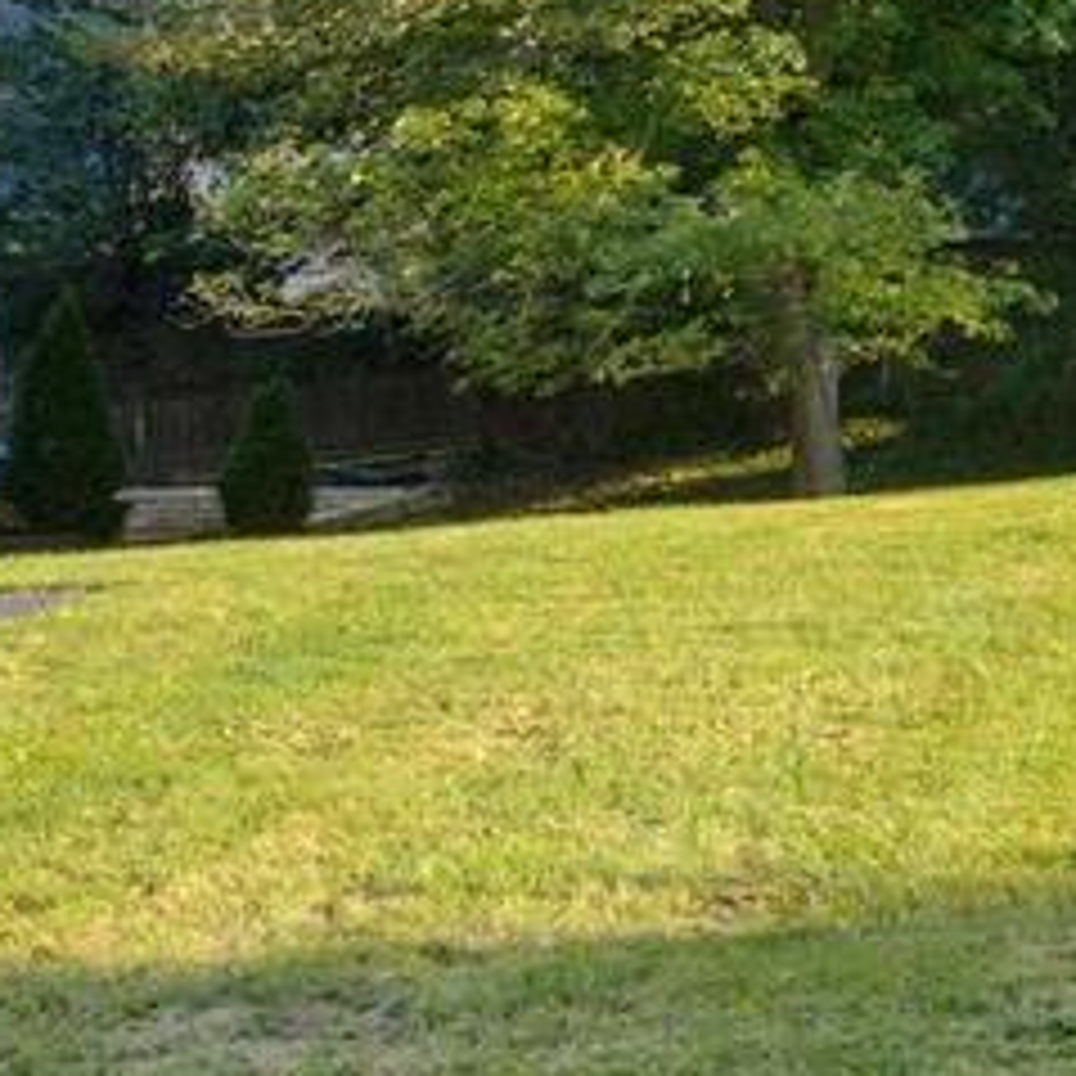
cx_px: 1526
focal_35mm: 82
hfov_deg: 19.0
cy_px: 223
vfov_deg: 20.9
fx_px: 2884
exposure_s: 1/400
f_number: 8
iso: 800
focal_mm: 16
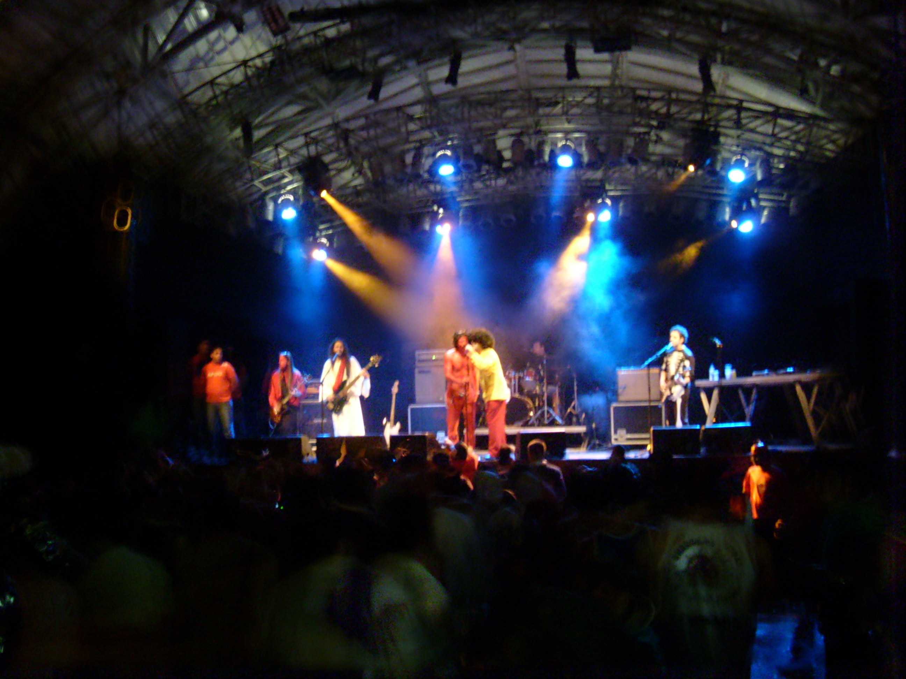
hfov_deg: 52.6
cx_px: 453
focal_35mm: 35
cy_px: 340
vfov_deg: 40.7
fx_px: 916
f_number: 2.8
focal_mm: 5.8
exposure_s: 1/1.43
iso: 200
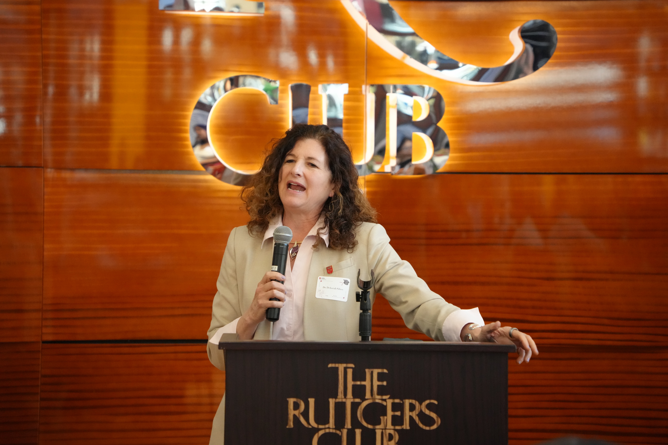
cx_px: 334
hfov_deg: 21.2
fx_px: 1781
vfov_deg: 14.3
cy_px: 222
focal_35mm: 96
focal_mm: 96
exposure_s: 1/160
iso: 8000
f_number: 4.5
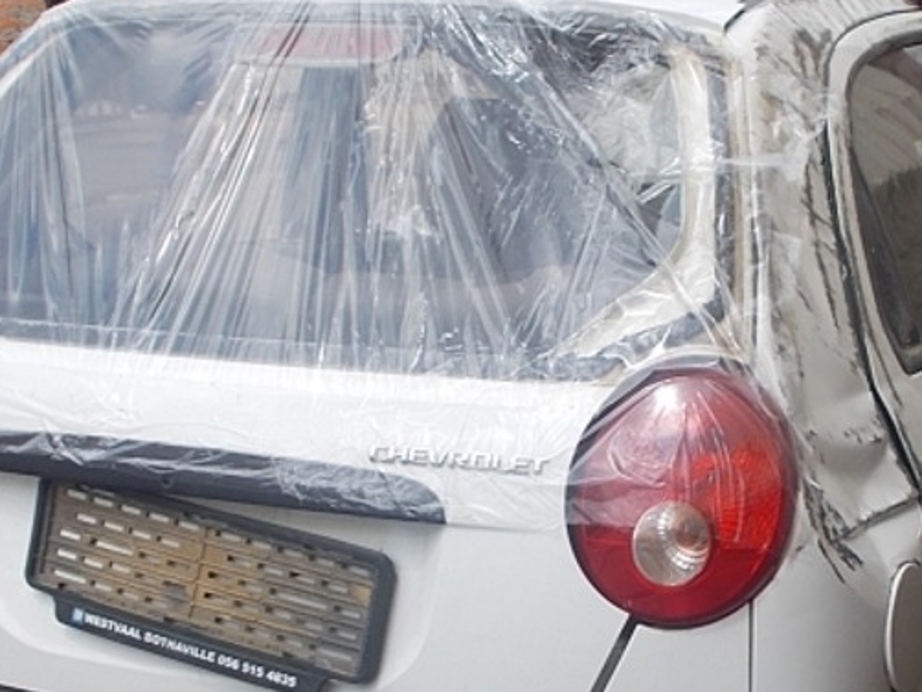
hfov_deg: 30.5
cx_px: 620
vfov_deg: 23.1
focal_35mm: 63
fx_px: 1679
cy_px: 495
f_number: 8
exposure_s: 1/100
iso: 80
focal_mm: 4.6
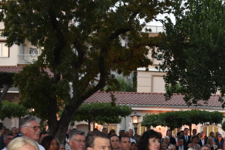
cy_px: 161
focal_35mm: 83
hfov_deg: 23.3
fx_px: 519
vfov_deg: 16.0
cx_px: 235
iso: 200
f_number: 3.8
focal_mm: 24
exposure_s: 1/60
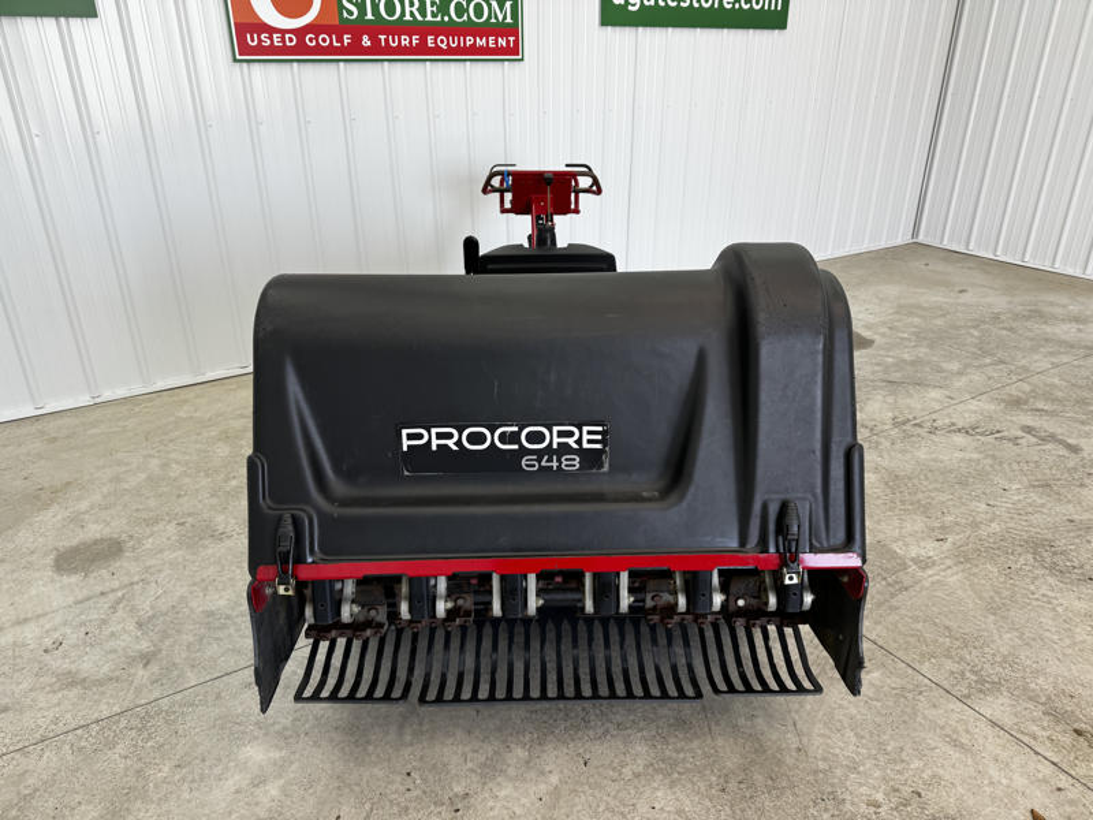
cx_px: 546
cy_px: 410
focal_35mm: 24
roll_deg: -1.4
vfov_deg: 56.8
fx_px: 758
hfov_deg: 71.6
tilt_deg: -26.6
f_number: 1.78
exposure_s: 1/142
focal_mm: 6.76
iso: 64
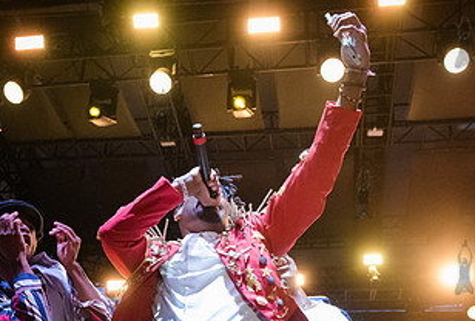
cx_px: 209
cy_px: 306
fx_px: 768
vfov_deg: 22.8
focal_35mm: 58
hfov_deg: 34.3
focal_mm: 27
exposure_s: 1/500
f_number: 4
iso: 6400
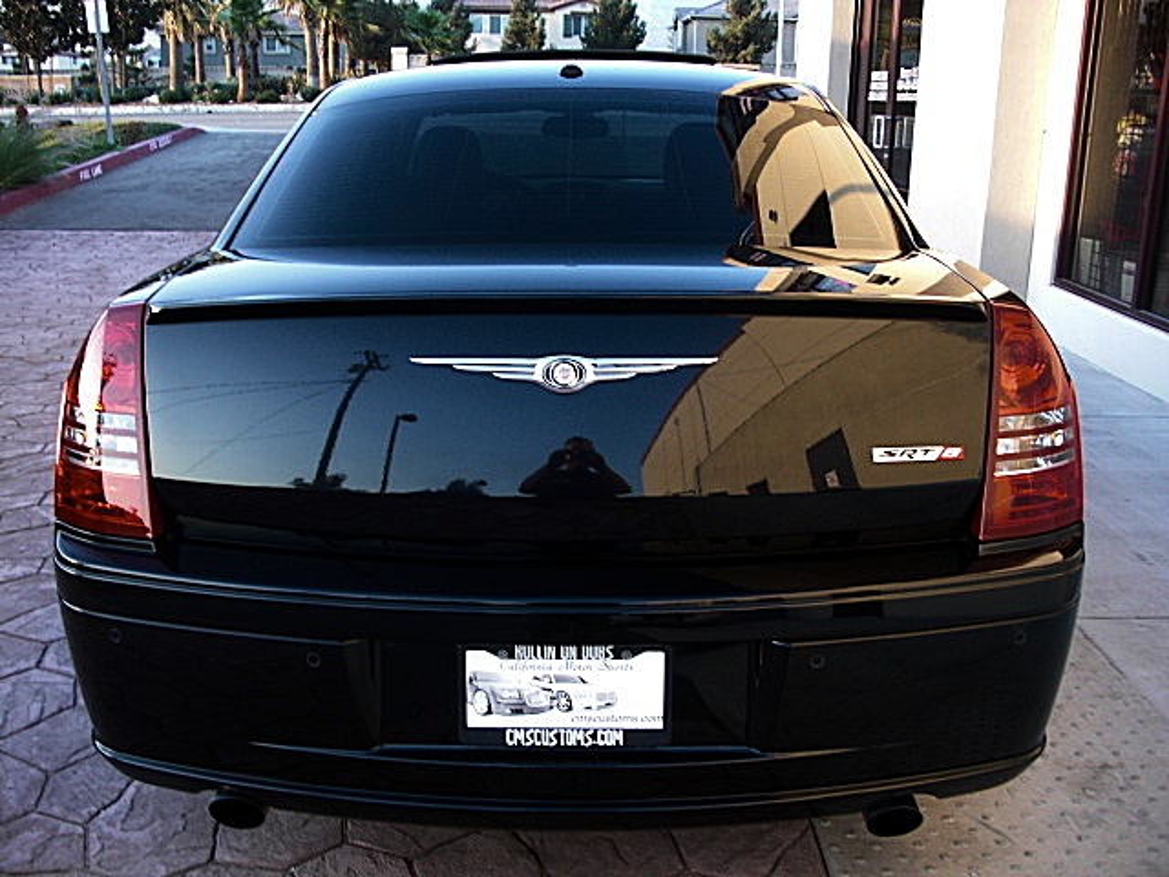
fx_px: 1216
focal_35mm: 36
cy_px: 438
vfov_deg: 39.7
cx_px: 584
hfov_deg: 51.4
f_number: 2.8
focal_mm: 6.3
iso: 100
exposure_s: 1/80
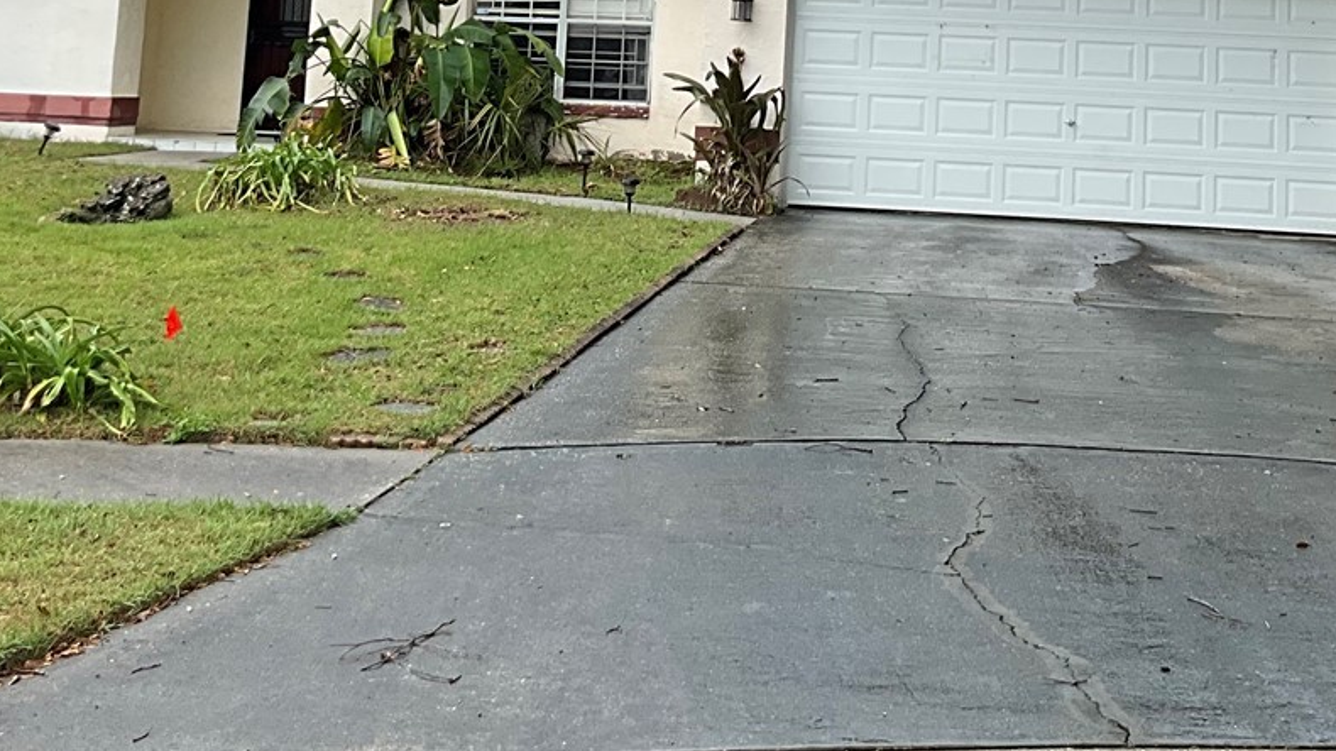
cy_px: -210
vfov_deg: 17.7
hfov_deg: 32.6
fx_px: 2267
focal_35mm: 64
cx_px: 856
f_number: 1.8
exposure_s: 1/842
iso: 25
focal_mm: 3
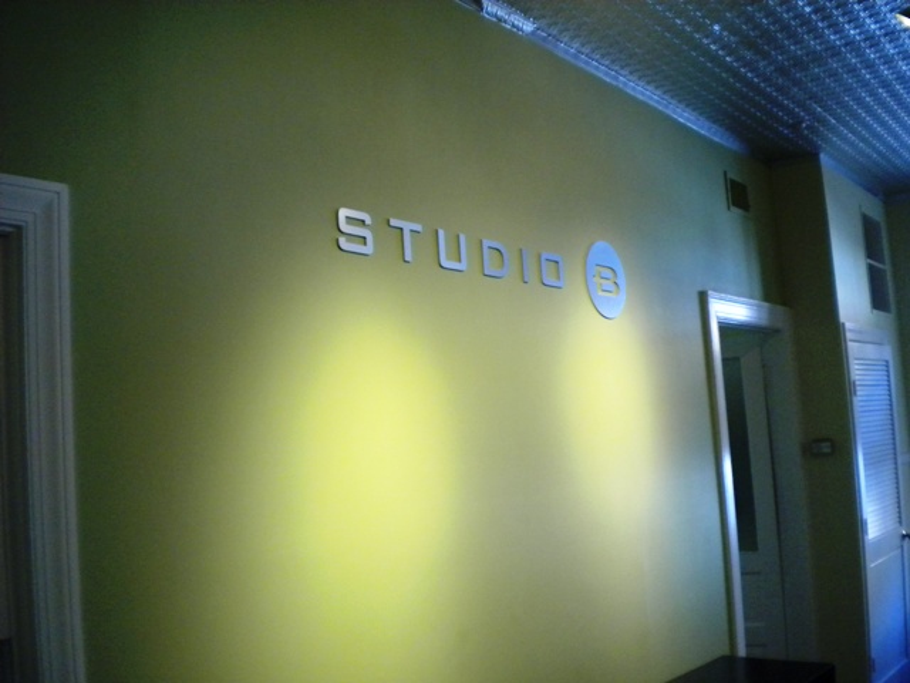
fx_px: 920
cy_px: 342
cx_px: 455
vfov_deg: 40.7
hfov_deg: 52.6
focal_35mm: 35
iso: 400
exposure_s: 1/69.2
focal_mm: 6.3
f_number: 3.1
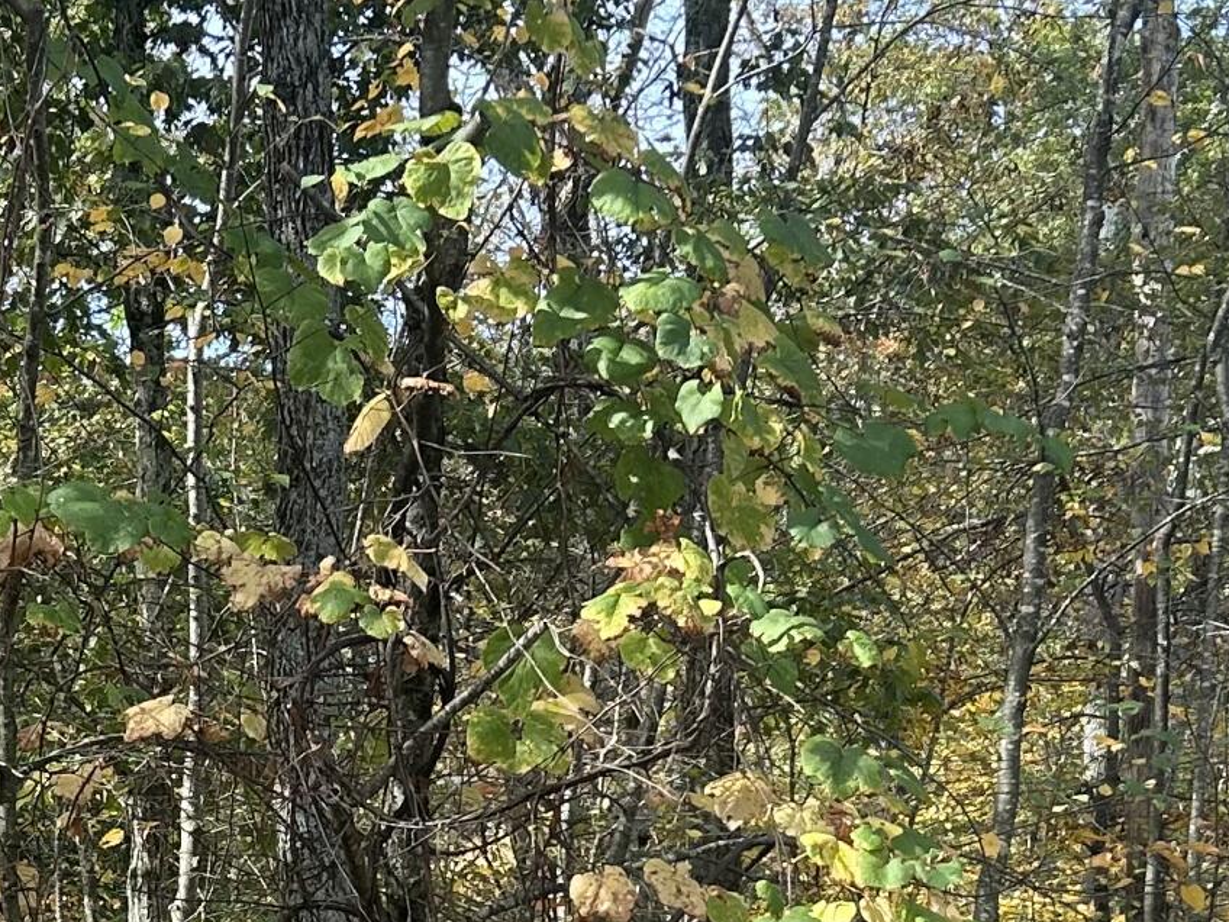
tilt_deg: -1.7
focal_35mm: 92
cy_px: 1119
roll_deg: +0.3
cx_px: 168
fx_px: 3266
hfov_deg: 20.9
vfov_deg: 15.5
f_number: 1.5
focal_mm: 5.7
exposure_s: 1/528
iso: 50
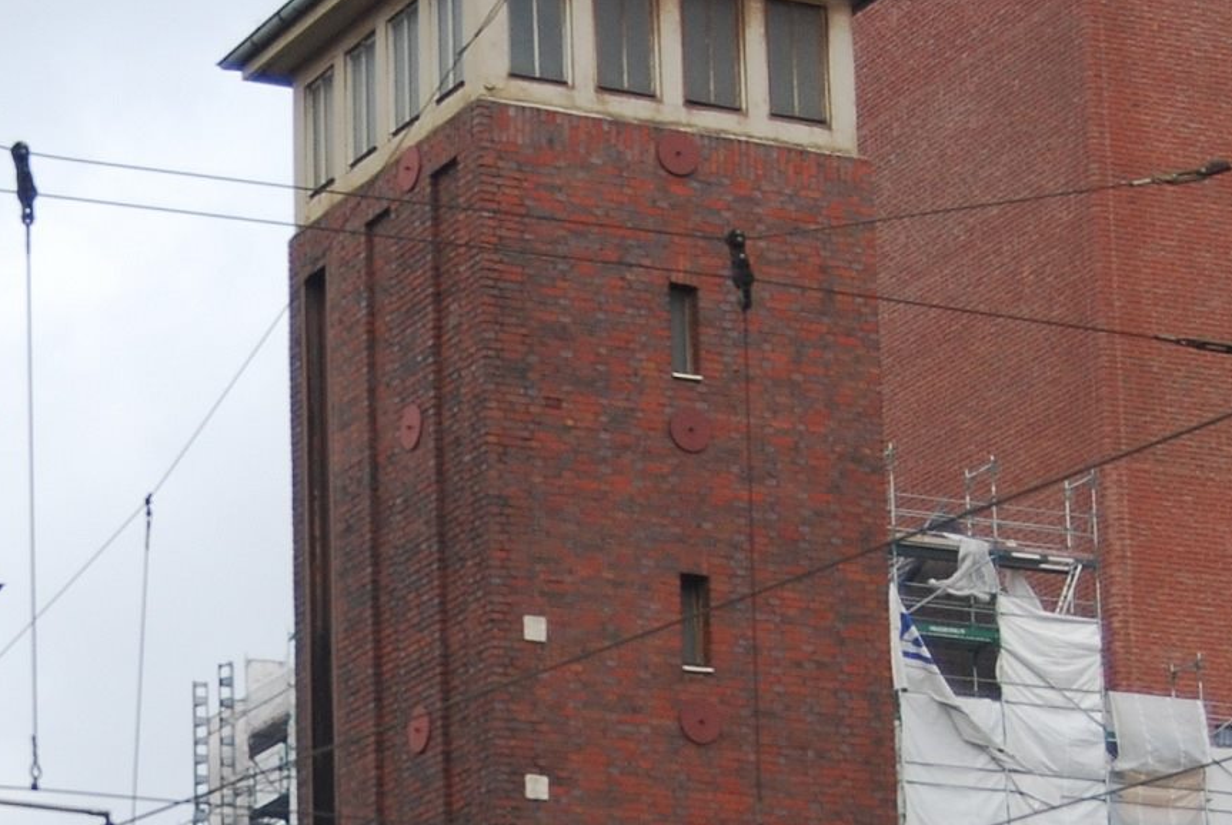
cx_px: 71
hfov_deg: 13.9
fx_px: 5003
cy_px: 1083
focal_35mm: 146
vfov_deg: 9.3
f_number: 4.2
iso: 250
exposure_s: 1/500
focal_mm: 28
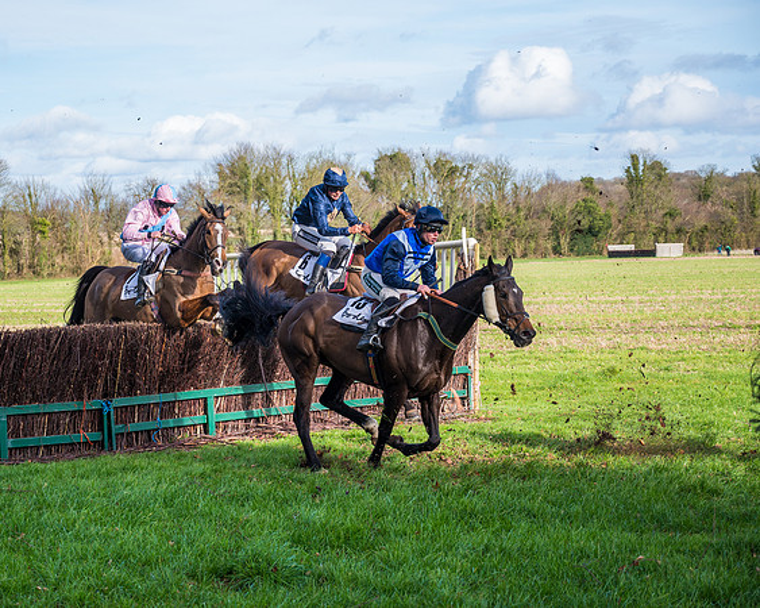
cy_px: 299
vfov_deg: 18.2
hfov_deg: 22.6
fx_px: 1898
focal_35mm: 84
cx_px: 297
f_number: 4
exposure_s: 1/1250
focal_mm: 70
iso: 250
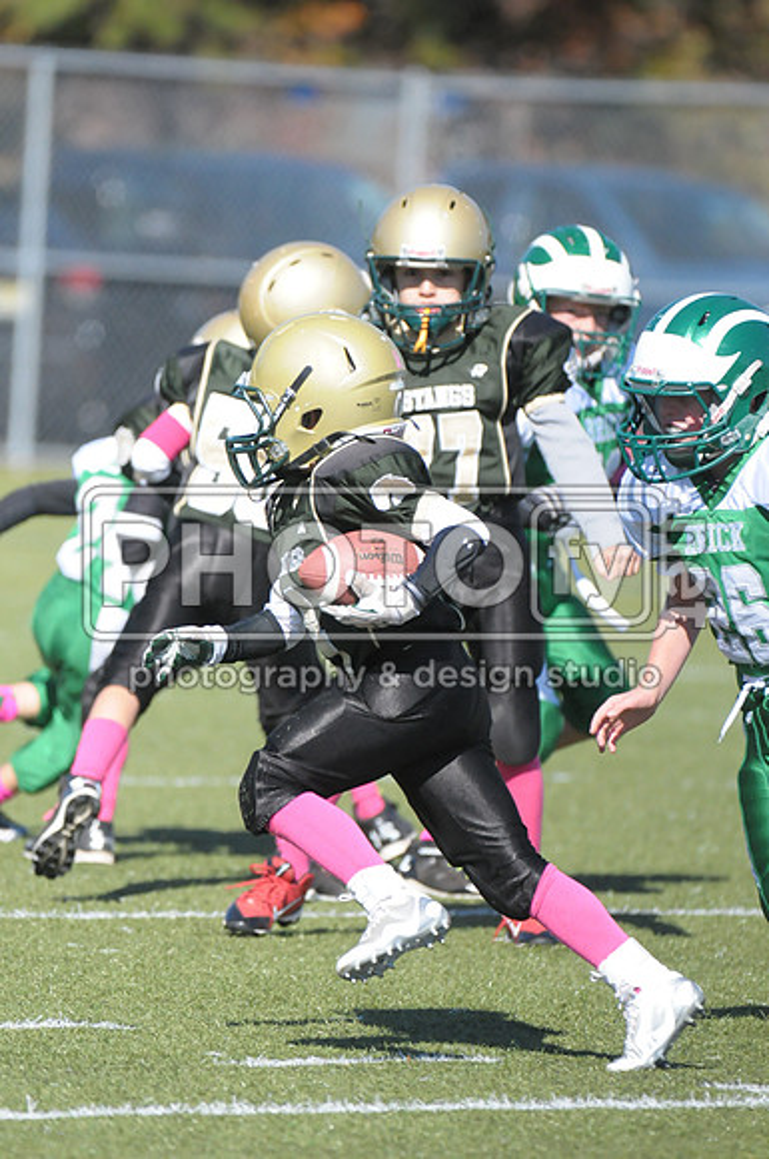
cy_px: 580
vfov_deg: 4.4
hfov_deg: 2.9
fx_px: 14943
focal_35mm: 465
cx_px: 384
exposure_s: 1/8000
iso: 1600
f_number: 4
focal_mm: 310
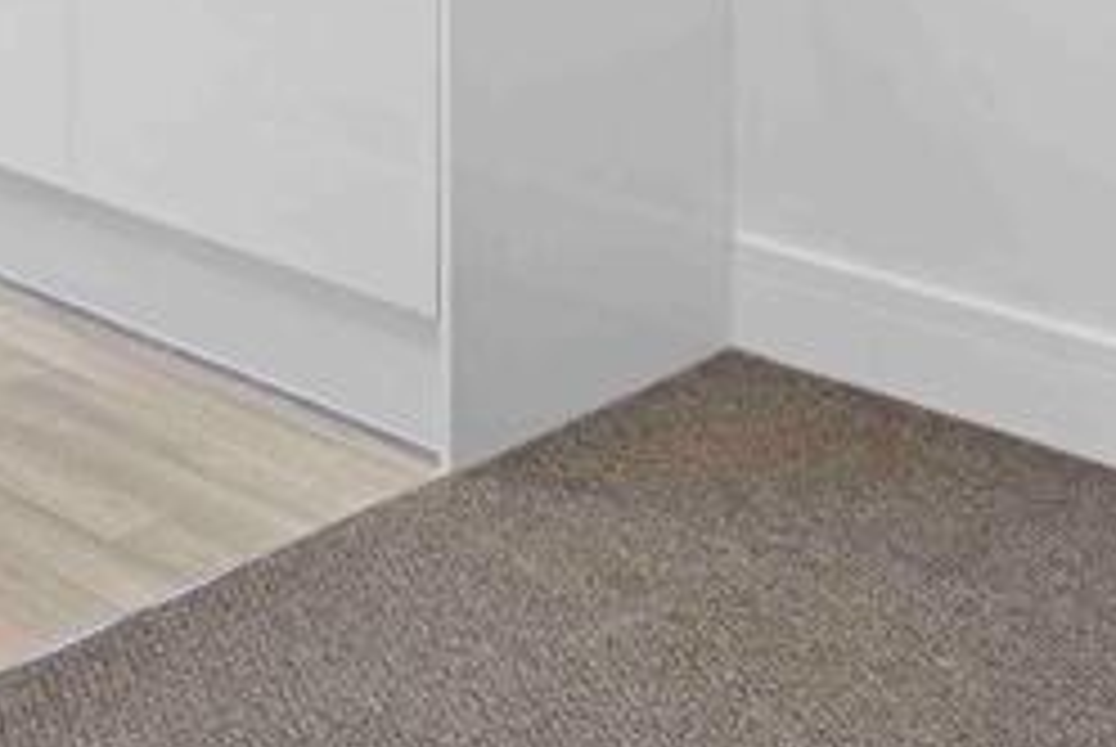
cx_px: -86
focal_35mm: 68
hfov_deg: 27.3
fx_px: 2112
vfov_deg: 16.8
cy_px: -574
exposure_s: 1/2
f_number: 8
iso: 100
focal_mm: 11
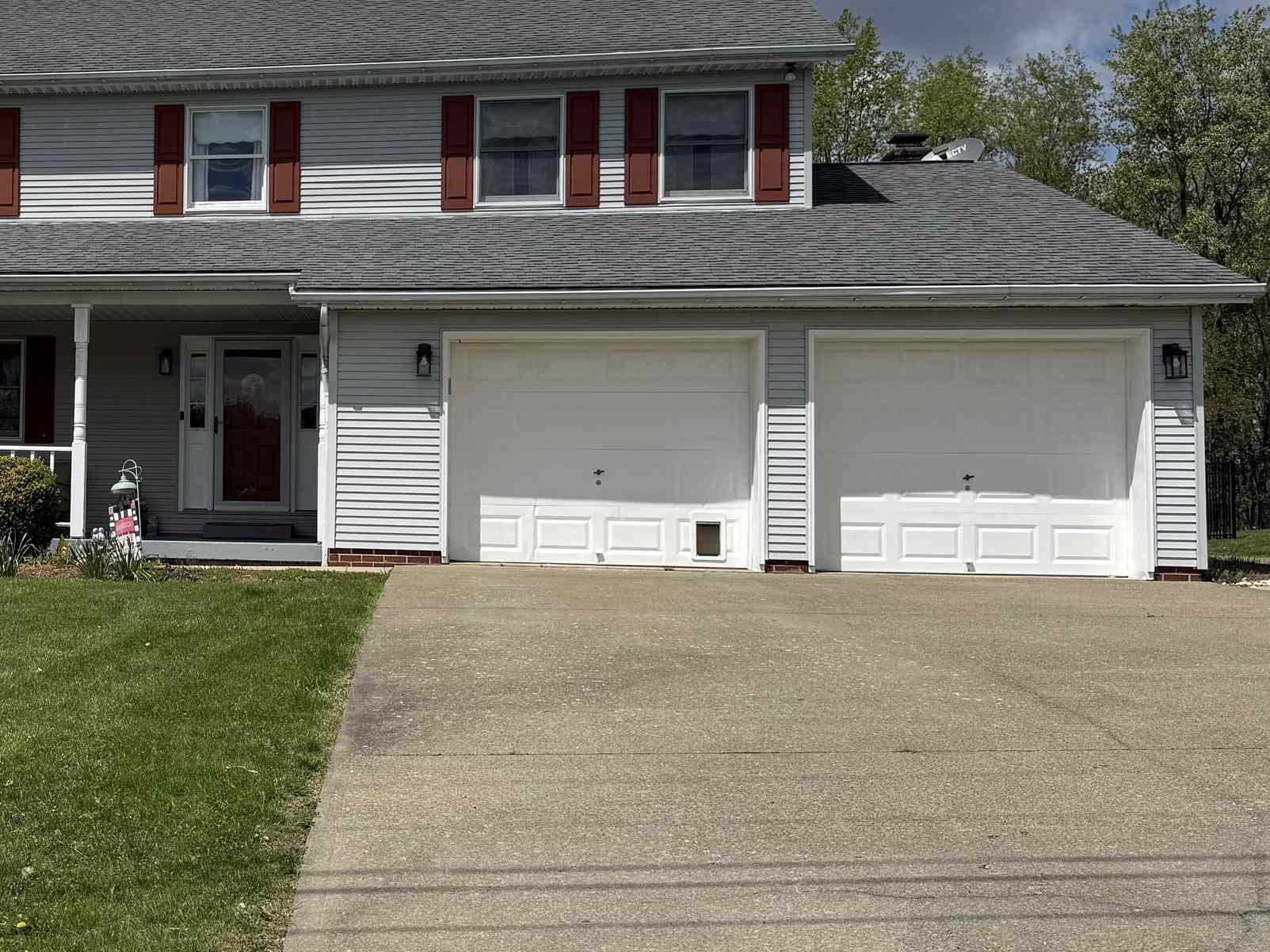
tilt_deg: +3.7
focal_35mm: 46
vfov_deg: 31.5
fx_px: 1688
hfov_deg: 38.8
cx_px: 165
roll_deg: -1.2
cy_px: 406
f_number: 1.78
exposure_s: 1/8130
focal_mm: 6.76
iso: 80
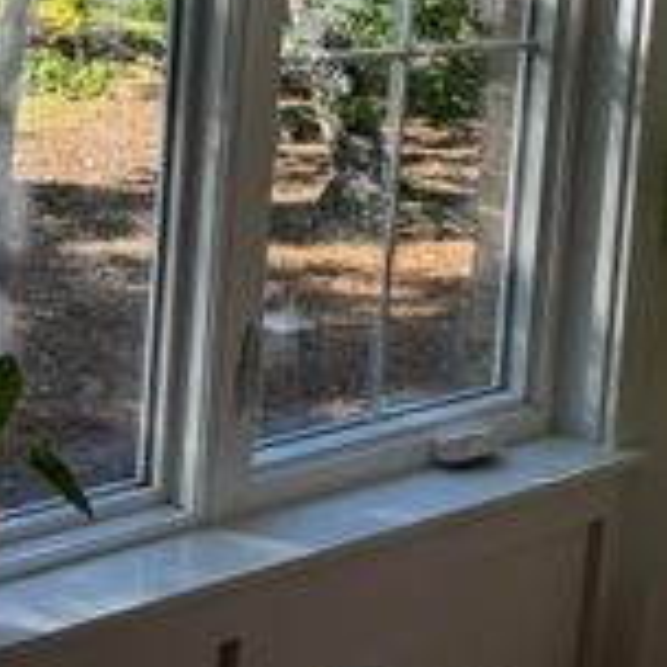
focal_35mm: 70
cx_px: -421
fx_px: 1526
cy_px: -125
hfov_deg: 20.1
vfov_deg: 22.7
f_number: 1.78
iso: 80
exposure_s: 1/345
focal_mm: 6.76
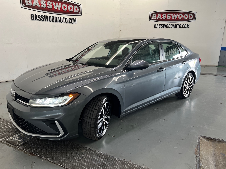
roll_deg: -0.5
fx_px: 170
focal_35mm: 26
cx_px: 113
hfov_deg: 67.3
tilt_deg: -15.1
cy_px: 84
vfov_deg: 53.1
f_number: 1.5
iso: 125
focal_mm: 5.7
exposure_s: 1/120
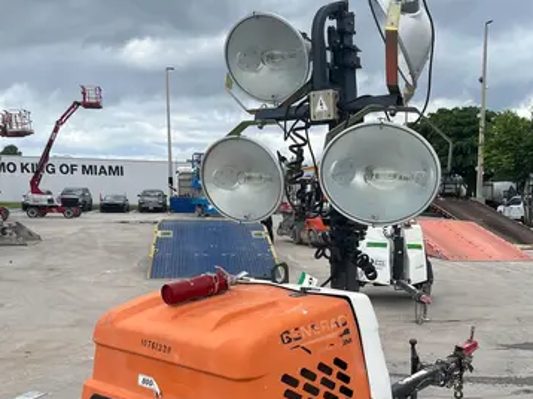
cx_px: 372
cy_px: 294
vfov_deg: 35.2
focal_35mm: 40
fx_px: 615
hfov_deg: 45.8
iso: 50
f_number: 1.6
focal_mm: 5.1
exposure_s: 1/2755
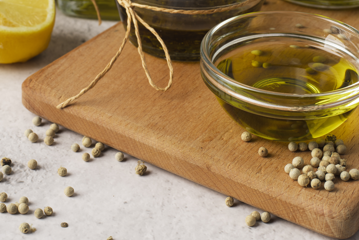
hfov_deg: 20.4
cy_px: 33
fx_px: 997
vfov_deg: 13.6
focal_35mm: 100
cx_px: 158
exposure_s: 1/30
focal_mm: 50
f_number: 5
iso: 100
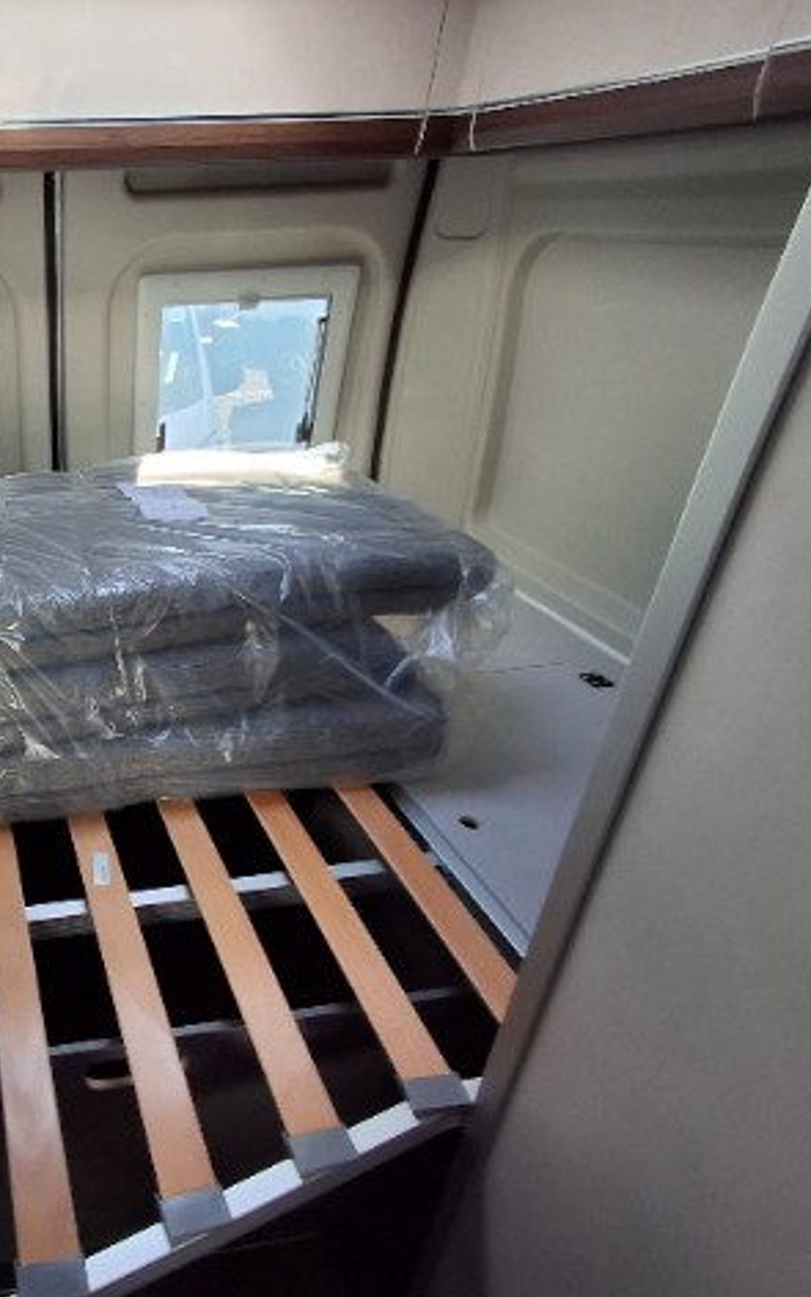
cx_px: 33
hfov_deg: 46.0
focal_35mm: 23
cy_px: 657
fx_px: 813
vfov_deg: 77.2
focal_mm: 1.64
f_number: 2.2
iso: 50
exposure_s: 1/60
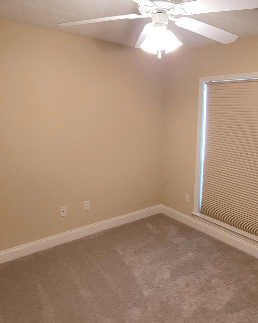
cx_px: 154
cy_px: 133
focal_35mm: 25
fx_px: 239
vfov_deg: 67.6
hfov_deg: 56.4
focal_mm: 2.2
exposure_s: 1/60.2
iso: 400
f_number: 2.2
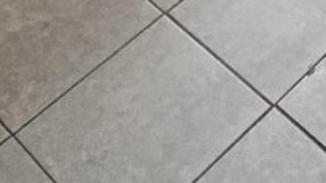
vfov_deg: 7.6
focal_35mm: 119
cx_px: 491
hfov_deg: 16.4
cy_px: -516
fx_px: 1028
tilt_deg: -21.4
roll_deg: -0.4
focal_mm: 2.22
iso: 400
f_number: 2.2
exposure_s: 1/60
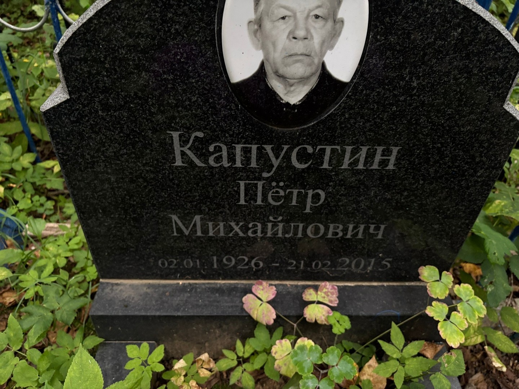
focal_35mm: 26
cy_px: 194
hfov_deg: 67.3
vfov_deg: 53.1
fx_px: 390
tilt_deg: -40.7
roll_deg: -2.2
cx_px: 260
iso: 250
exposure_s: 1/60
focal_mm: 5.96
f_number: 1.6
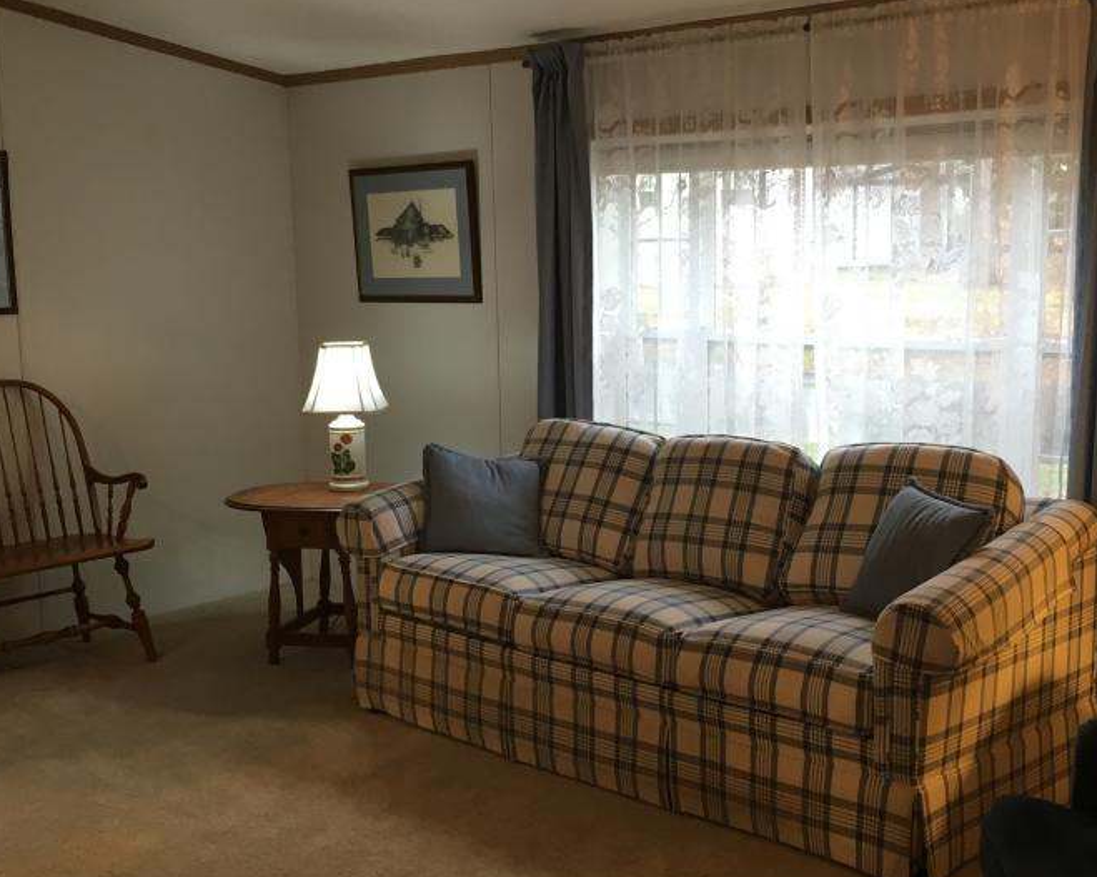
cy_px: 469
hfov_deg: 42.0
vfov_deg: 34.1
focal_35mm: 44
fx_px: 1428
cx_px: 591
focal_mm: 4.15
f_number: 2.2
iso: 50
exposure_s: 1/30
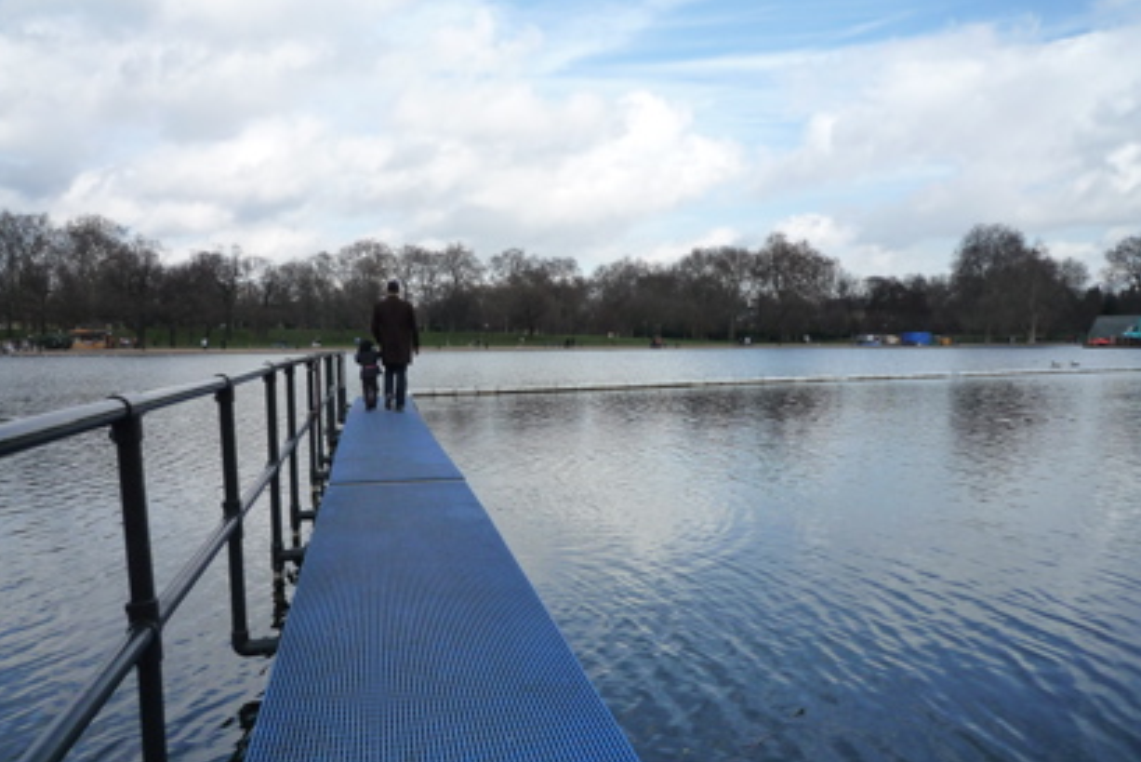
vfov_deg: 47.8
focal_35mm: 27
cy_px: 433
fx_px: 856
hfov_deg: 67.4
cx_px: 573
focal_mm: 4.4
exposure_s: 1/640
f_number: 4
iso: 160
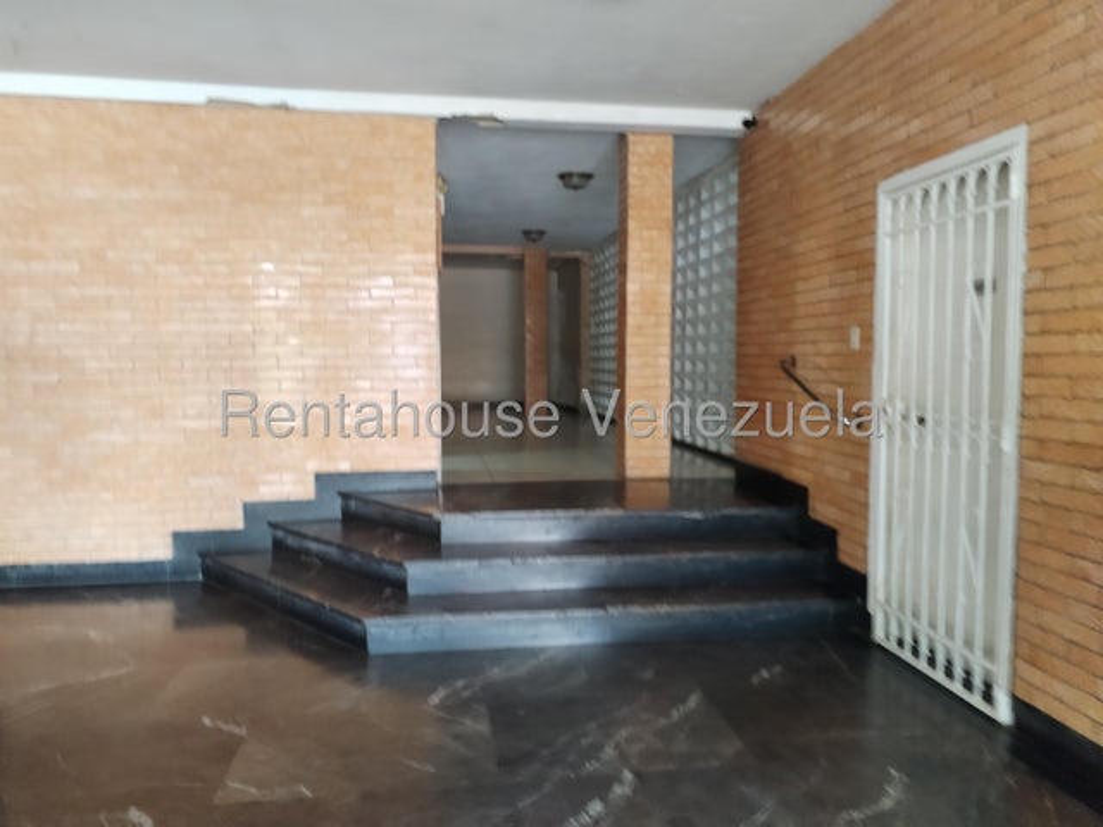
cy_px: 414
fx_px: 924
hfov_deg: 61.7
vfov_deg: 48.2
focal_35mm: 29
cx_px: 552
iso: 581
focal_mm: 4.75
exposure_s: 1/33.3
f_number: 1.8
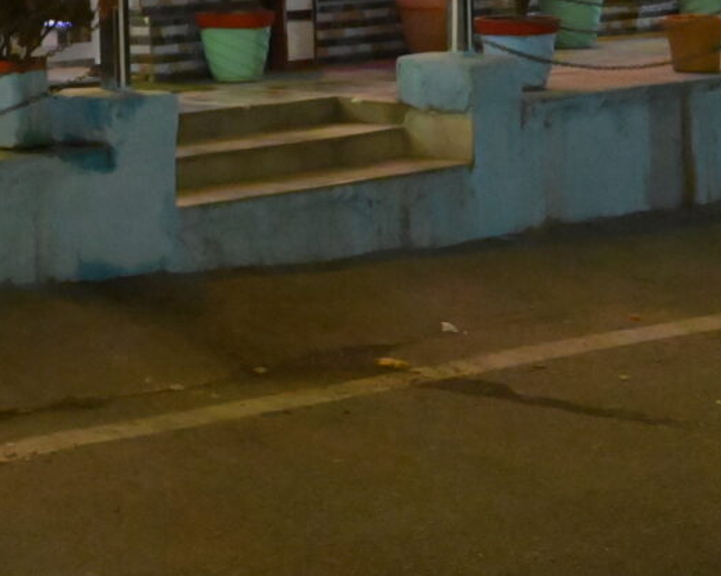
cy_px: -268
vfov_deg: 12.4
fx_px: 2538
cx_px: -229
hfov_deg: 15.4
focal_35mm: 119
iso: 16000
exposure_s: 1/200
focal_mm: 32
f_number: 4.5
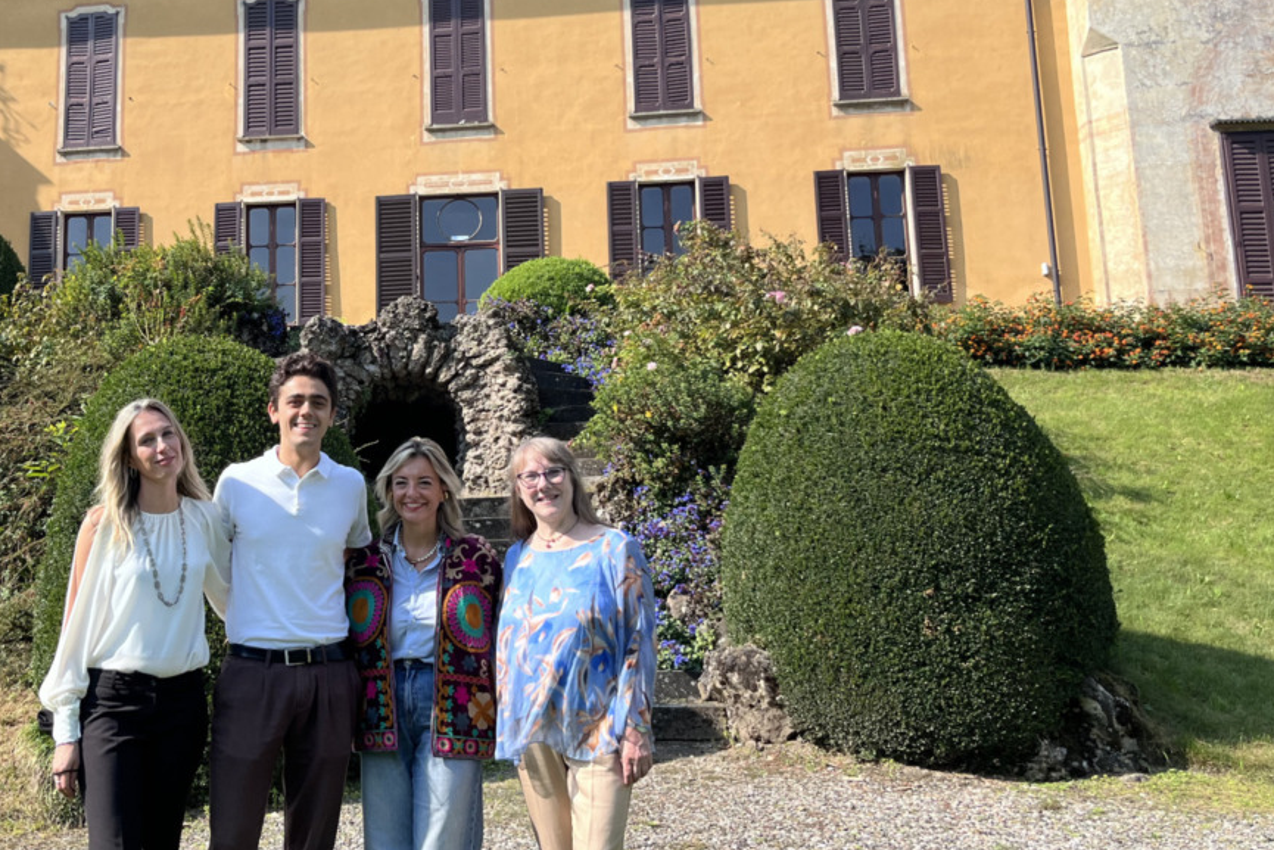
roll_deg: +0.5
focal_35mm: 40
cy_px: 333
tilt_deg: +11.3
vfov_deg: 33.3
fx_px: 1416
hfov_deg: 47.1
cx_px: 362
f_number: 1.6
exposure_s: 1/1862
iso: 50
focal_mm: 5.1
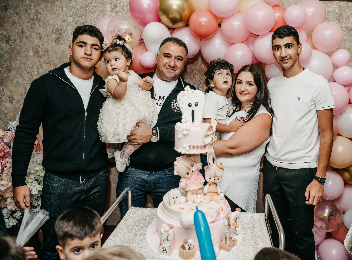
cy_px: 118
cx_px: 213
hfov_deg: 57.6
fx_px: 317
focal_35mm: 31
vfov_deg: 44.7
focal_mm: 26
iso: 160
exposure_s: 1/160
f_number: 3.5
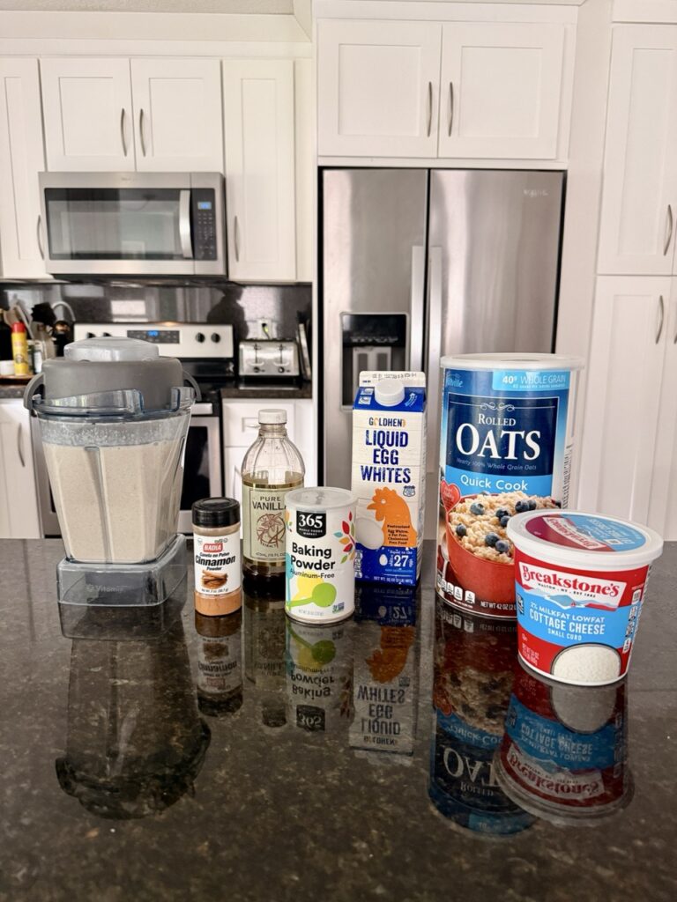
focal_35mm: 24
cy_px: 451
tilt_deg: -10.2
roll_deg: -0.1
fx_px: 626
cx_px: 338
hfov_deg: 56.8
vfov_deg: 71.6
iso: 400
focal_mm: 6.76
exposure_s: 1/60
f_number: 1.78
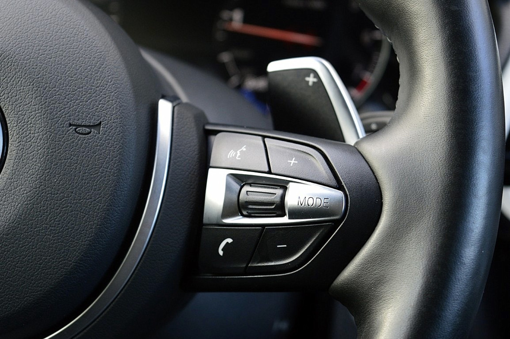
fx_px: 1167
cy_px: 170
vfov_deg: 16.5
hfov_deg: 24.6
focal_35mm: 82
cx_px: 255
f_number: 6.3
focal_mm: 55
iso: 800
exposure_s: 1/60
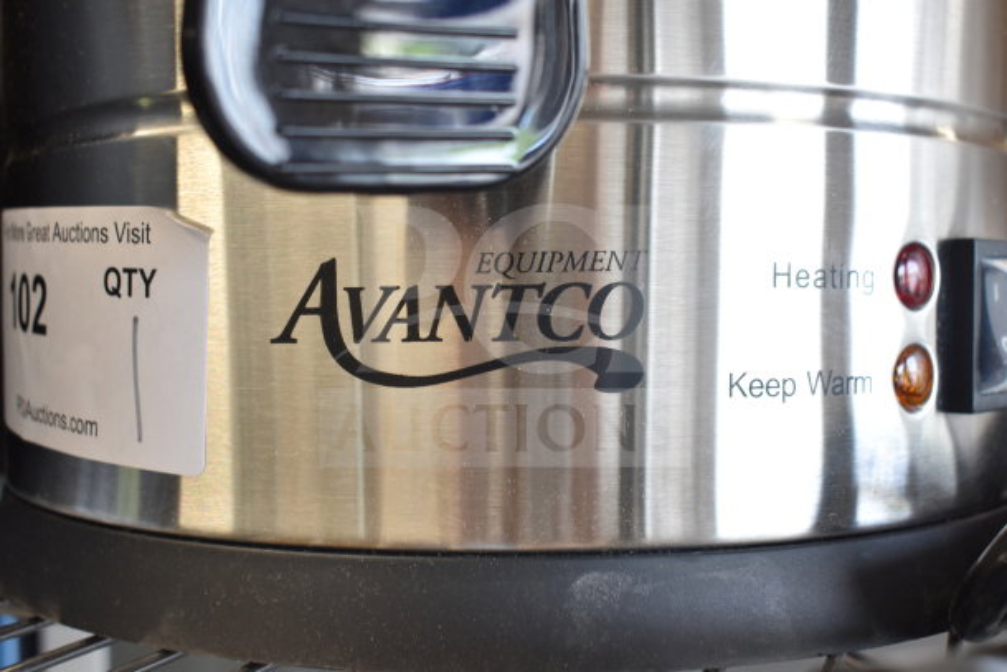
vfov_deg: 29.0
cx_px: 504
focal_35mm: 46
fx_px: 1301
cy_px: 336
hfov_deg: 42.3
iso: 450
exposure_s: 1/50
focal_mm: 31
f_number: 4.2
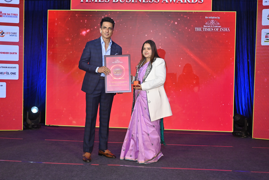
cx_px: 134
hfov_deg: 50.7
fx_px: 284
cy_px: 90
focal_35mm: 38
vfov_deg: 35.1
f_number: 5.6
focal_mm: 38
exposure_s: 1/200
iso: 2000
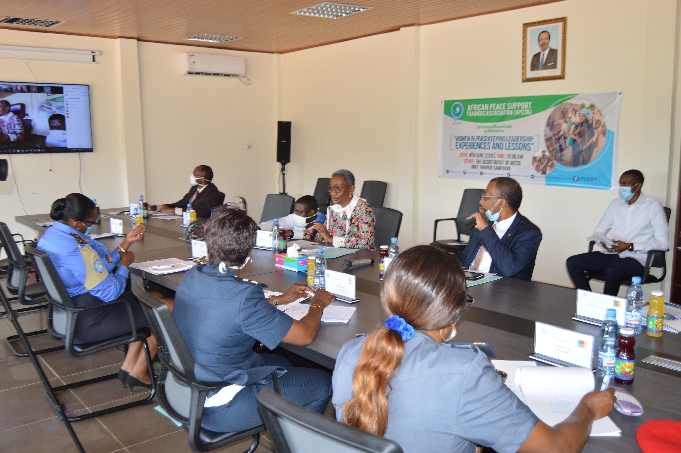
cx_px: 340
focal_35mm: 30
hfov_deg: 62.0
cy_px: 226
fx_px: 567
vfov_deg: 43.5
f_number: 3.5
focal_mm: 20
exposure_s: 1/60
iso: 200
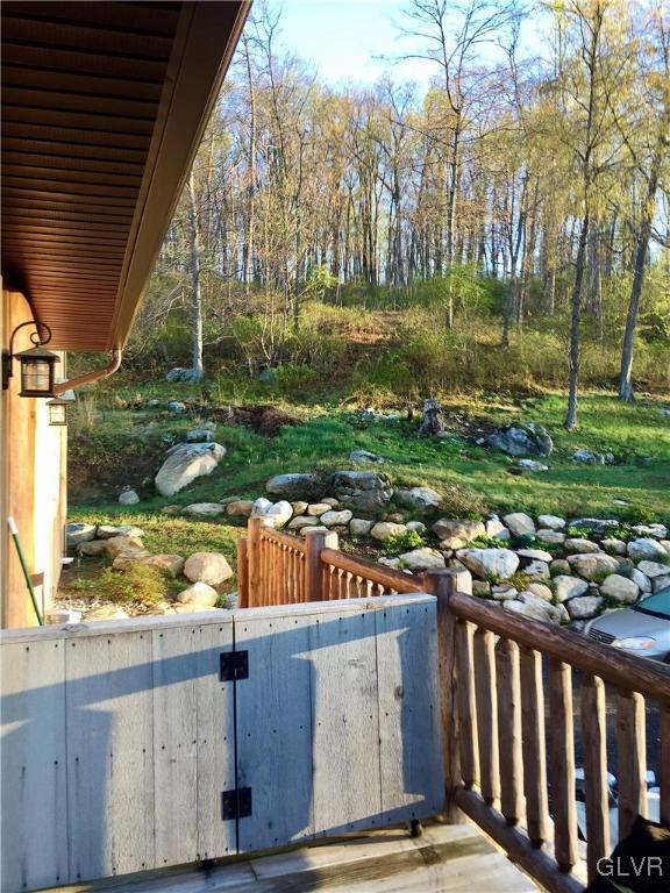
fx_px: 748
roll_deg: +1.2
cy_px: 446
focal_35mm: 29
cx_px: 335
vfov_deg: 61.7
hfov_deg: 48.2
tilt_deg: +2.6
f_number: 2.2
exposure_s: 1/120
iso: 32
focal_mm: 4.15
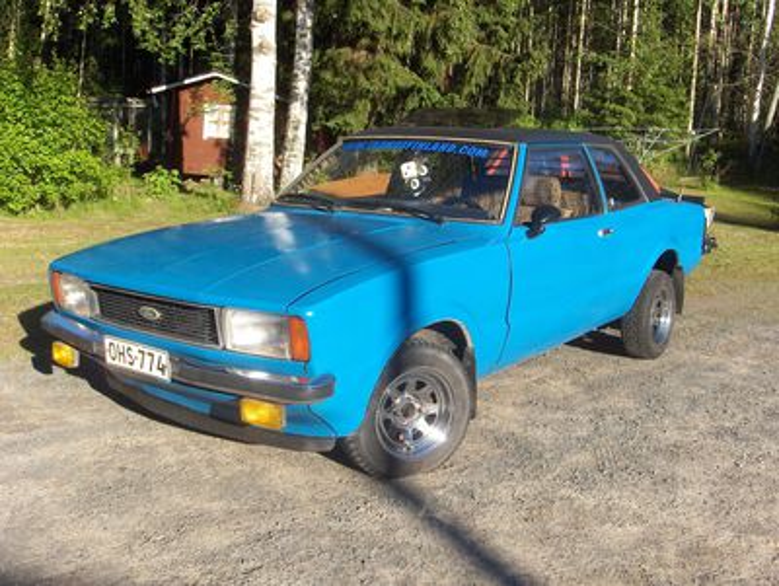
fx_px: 879
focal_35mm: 39
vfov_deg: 36.9
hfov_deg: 47.8
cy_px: 293
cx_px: 390
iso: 62
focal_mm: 8
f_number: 4.8
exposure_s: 1/351
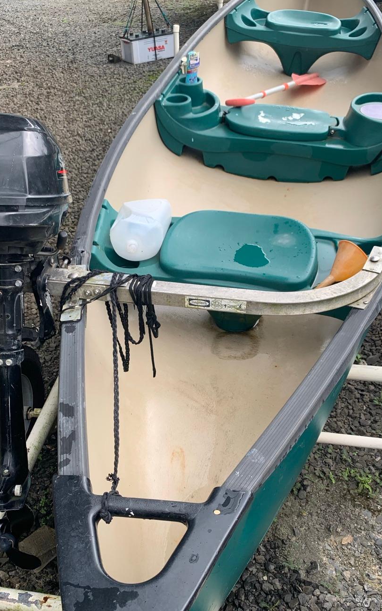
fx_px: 566
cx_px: 189
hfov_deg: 37.3
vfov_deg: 56.7
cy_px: 324
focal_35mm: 34
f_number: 1.8
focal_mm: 4.25
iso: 25
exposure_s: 1/391
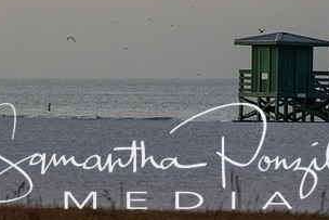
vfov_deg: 2.4
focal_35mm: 569
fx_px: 5202
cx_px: 113
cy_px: 61
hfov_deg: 3.6
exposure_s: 1/500
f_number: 5.3
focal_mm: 195
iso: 3600
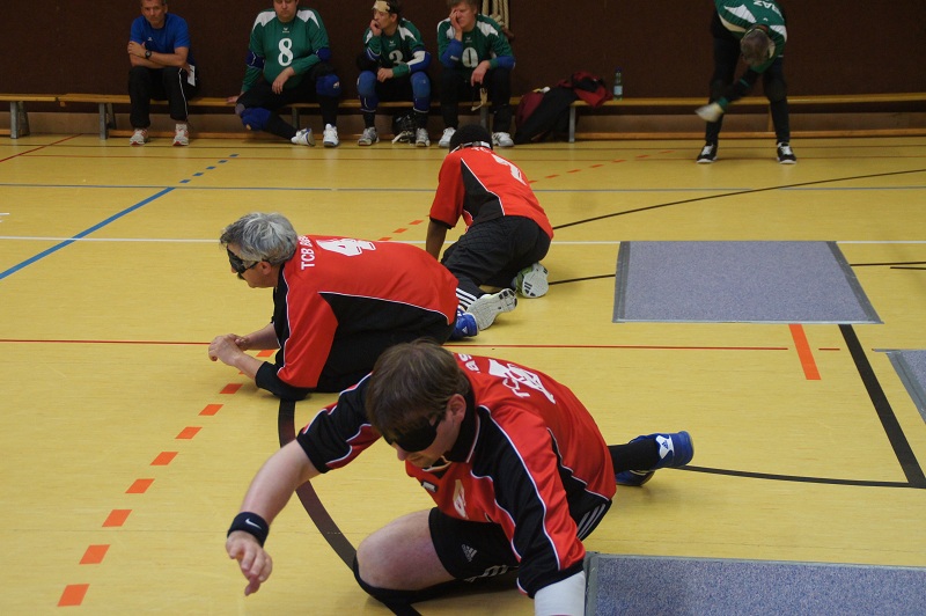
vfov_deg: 18.2
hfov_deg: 27.0
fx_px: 1928
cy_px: 308
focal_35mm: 75
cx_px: 463
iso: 1600
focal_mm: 50
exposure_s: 1/80
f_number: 4.5
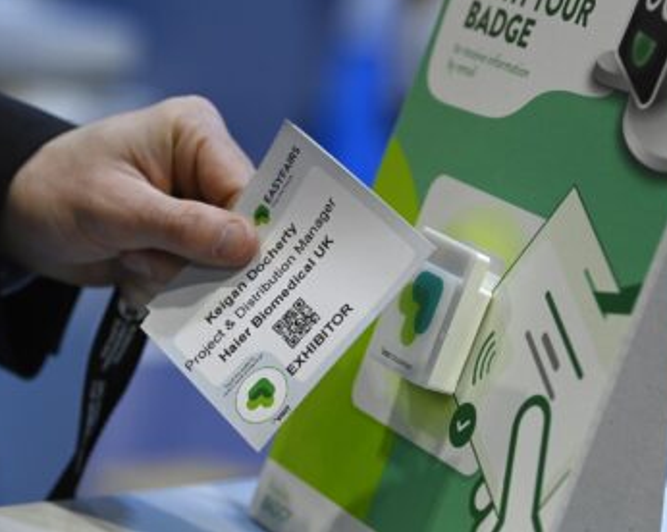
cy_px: 264
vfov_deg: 10.0
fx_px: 3037
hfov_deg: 12.5
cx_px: 293
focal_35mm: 154
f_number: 5
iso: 3200
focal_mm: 135
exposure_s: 1/320
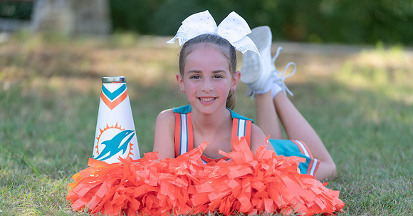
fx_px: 1407
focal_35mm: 131
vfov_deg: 8.8
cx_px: 214
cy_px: 143
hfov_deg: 16.7
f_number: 2.8
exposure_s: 1/400
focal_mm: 116
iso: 125
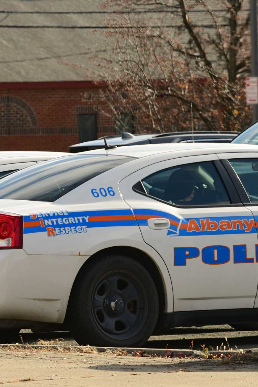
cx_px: 24
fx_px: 4848
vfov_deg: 4.6
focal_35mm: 451
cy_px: 193
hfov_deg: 3.0
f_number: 11
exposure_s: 1/1000
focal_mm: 200
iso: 1250
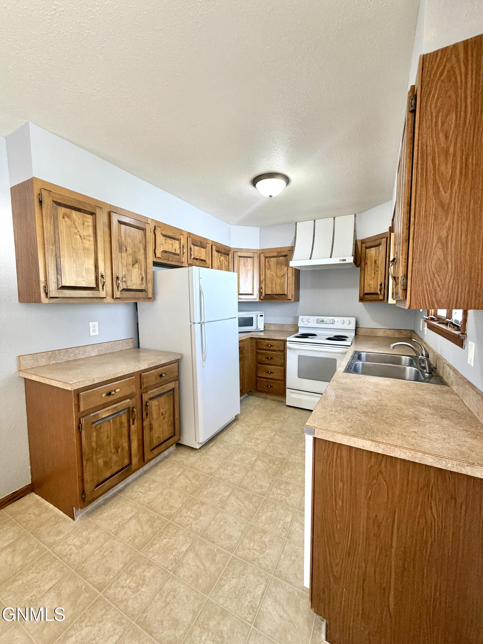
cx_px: 242
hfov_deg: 85.7
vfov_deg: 102.1
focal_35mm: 14
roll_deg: +0.0
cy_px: 322
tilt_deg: -4.7
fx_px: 260
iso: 200
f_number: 2.2
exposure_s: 1/60
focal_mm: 2.22
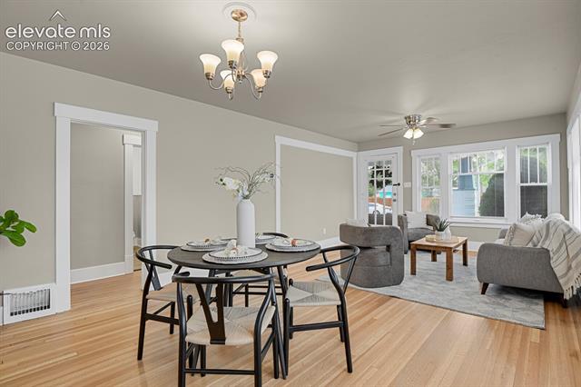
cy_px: 194
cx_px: 290
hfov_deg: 93.3
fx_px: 274
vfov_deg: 70.4
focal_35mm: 17
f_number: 8
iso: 250
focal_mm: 17
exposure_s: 1.6
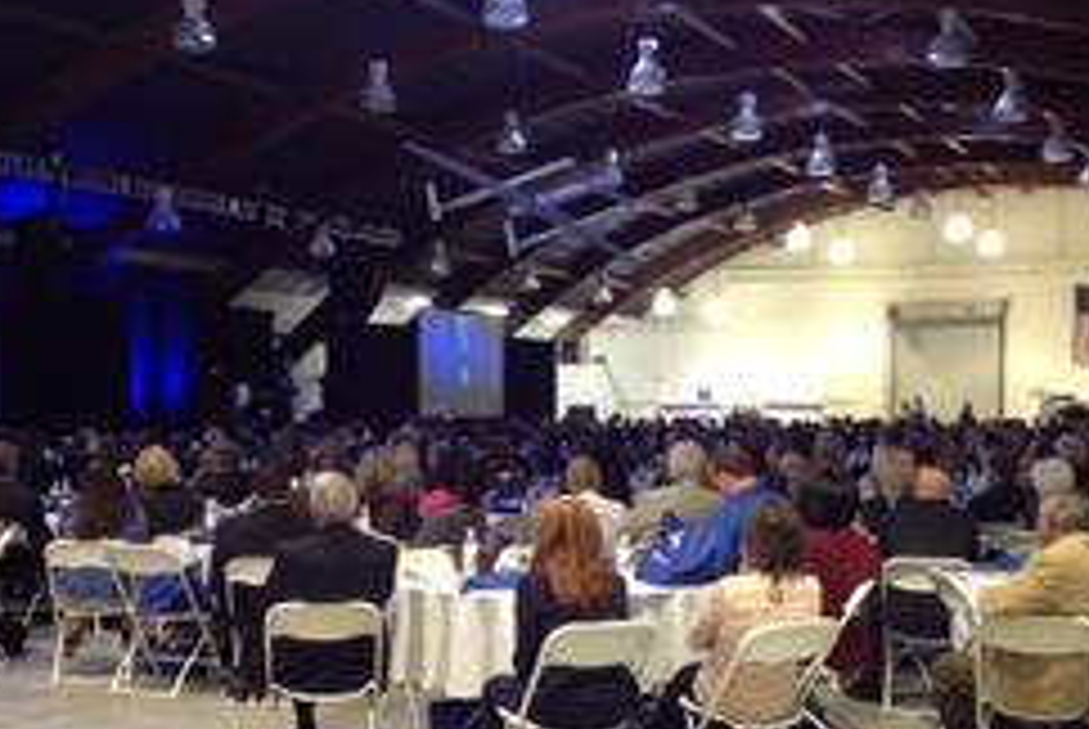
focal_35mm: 60
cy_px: 470
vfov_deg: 22.6
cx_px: 576
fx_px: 1817
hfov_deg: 33.4
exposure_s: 1/15
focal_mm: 4.28
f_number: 2.4
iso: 125
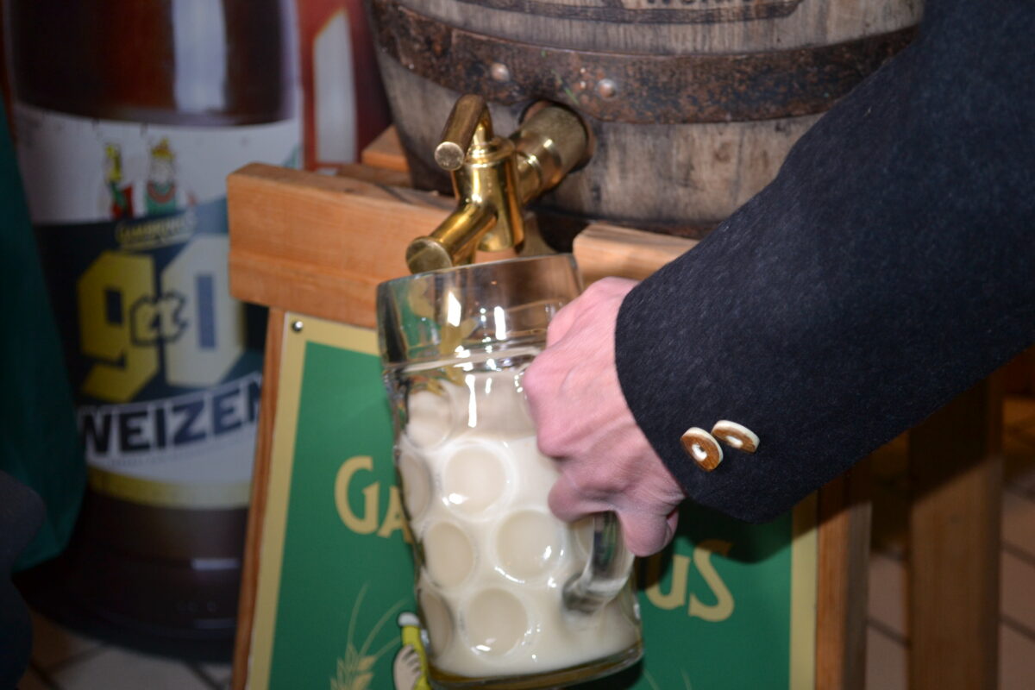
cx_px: 518
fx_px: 1811
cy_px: 345
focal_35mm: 63
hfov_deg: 31.9
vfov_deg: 21.6
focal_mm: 42
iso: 500
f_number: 5.3
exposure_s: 1/60
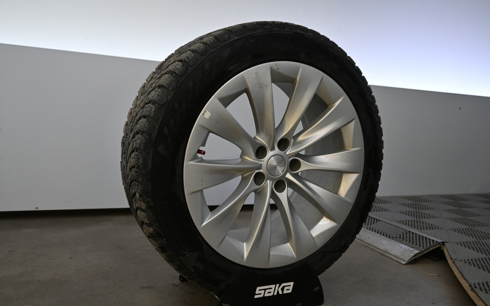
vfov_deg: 40.6
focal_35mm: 31
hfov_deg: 61.2
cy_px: 159
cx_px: 248
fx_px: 414
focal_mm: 20
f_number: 3.8
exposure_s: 1/30
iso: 450
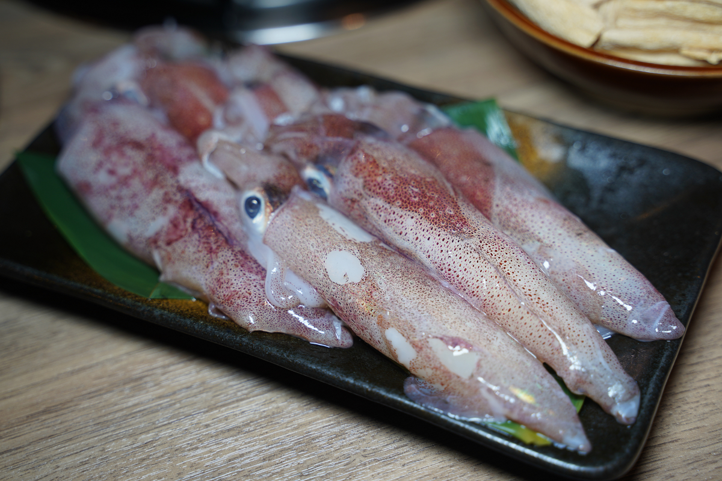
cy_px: 240
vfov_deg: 23.8
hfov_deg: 35.1
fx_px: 1143
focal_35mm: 57
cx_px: 361
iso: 100
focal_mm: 57
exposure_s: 1/60
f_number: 4
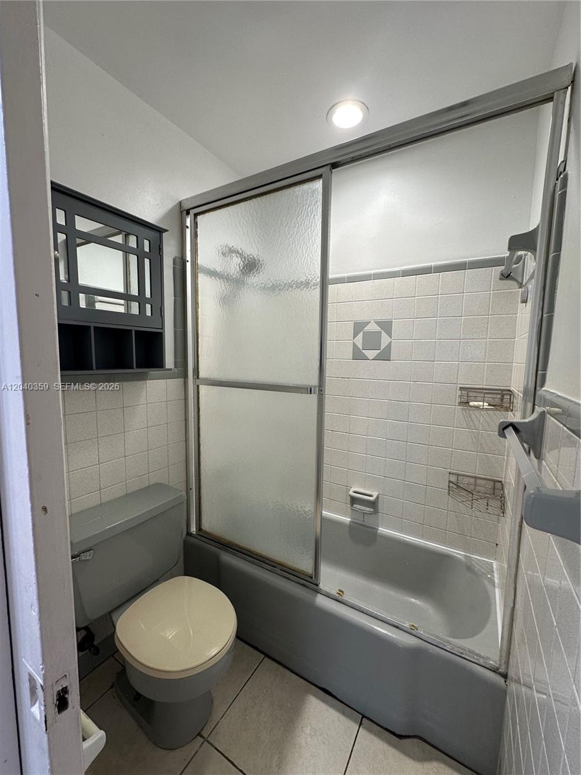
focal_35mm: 14
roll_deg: -1.1
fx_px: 313
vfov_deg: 102.1
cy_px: 388
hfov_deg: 85.7
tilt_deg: -5.1
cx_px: 290
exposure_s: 1/120
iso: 100
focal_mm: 2.22
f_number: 2.2
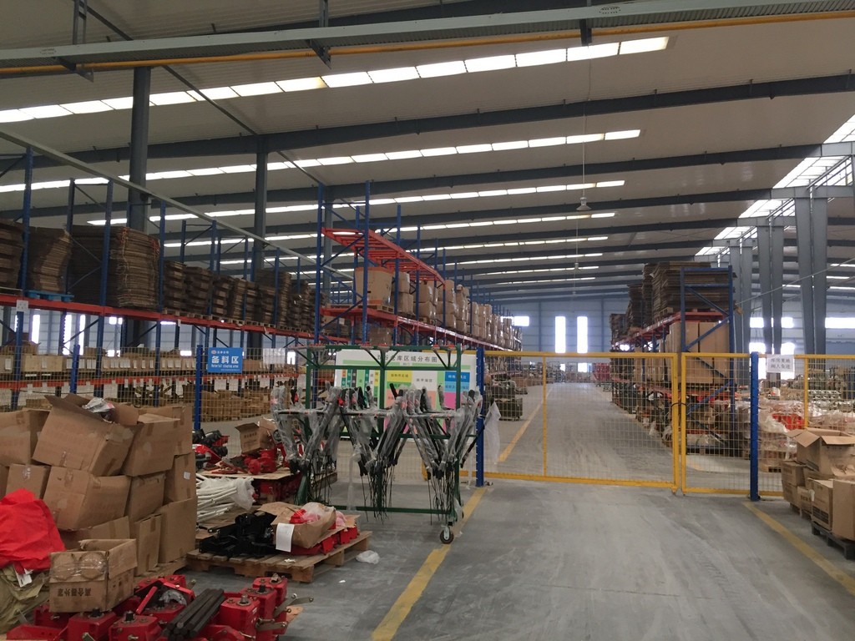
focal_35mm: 29
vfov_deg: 48.2
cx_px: 428
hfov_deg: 61.7
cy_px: 320
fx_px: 716
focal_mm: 4.15
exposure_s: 1/33
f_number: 2.2
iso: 64
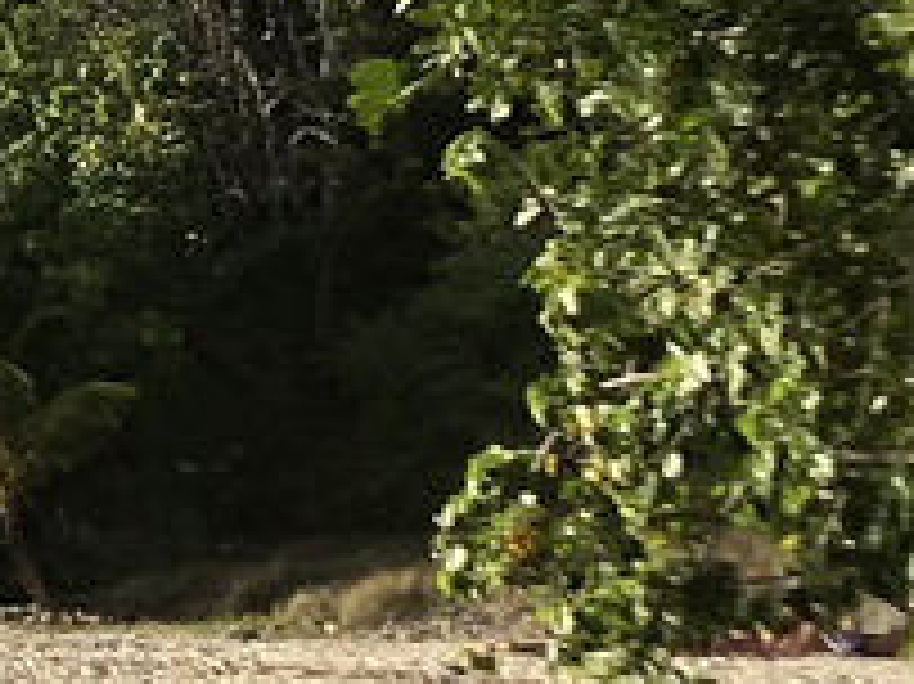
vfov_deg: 6.7
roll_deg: +0.4
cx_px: -1018
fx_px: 5832
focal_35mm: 221
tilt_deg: +1.5
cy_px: 292
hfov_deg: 8.4
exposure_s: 1/2000
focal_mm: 4
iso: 20
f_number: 1.8
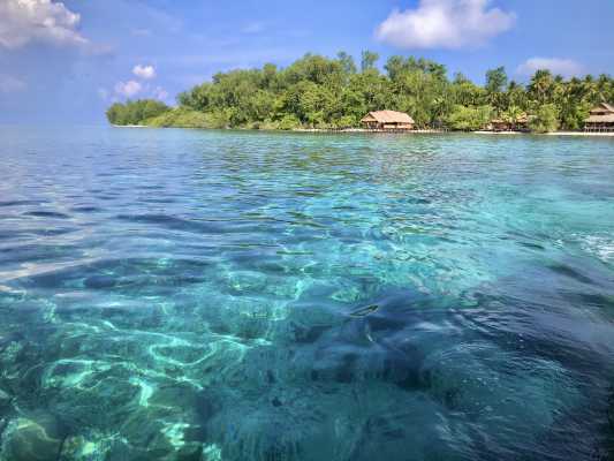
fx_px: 497
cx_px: 307
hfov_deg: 63.4
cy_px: 230
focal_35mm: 28
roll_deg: -0.6
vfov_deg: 49.8
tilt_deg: -9.9
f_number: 1.8
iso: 20
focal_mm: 3.99
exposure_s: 1/2179
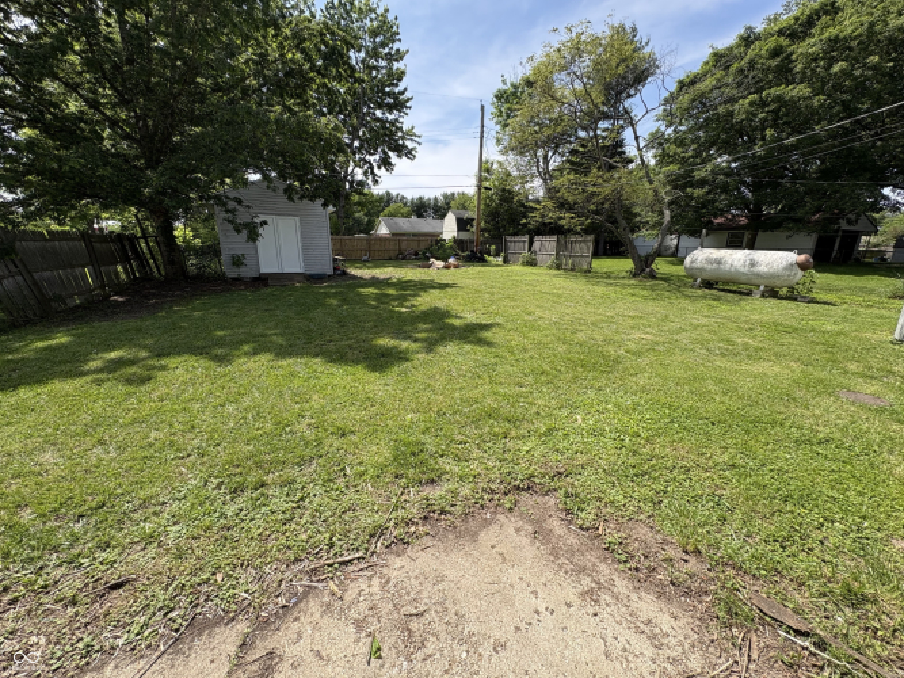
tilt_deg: -14.6
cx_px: 452
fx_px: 366
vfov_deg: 85.7
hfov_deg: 102.1
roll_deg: -0.1
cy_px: 339
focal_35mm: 14
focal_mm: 2.22
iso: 50
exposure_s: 1/993
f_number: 2.2
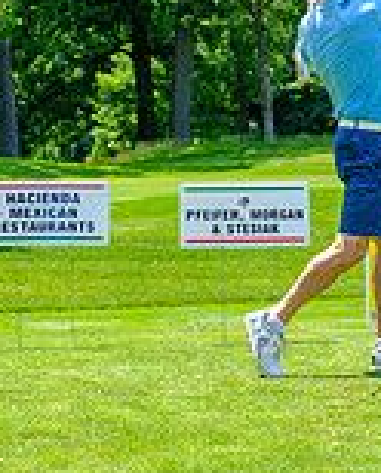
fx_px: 2457
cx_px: 442
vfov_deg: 11.0
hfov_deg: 8.8
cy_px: 104
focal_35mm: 175
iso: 200
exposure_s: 1/500
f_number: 5
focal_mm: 42.5
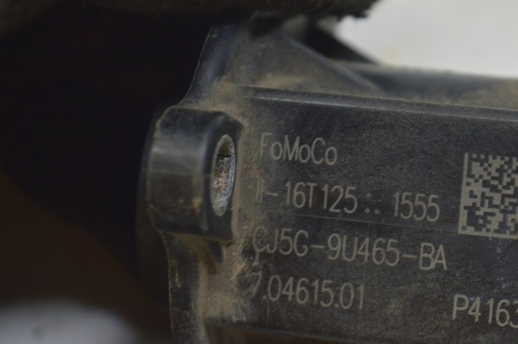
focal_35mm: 126
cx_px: 326
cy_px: 232
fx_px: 1808
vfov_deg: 10.9
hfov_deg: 16.3
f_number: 5.6
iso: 400
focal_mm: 55
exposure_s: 1/20
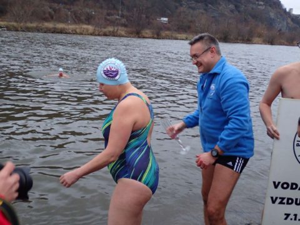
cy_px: 112
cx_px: 150
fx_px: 329
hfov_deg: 49.0
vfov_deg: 37.7
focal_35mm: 38
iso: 500
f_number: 2.7
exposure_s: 1/40
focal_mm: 6.86
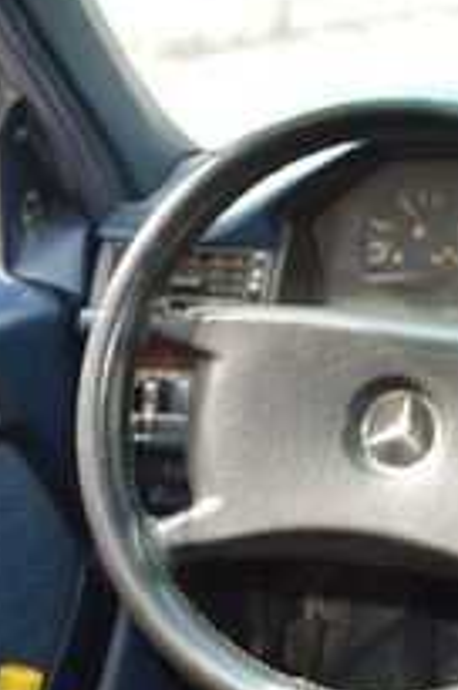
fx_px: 1666
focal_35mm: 87
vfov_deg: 23.4
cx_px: 869
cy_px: 416
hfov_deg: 13.7
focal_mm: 18
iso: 400
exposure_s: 1/125
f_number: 4
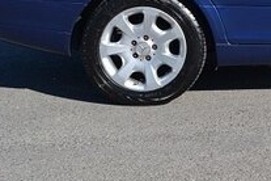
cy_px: -68
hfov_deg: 18.1
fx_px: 790
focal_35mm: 105
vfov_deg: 12.5
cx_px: 357
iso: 100
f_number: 7.1
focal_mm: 22
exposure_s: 1/200
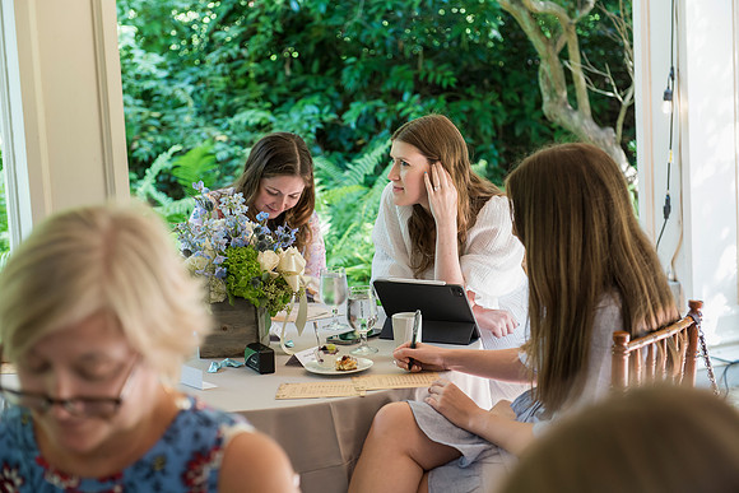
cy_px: 246
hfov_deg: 28.8
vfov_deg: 19.5
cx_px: 370
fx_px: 1437
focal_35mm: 70
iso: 640
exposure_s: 1/125
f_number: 4
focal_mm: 70
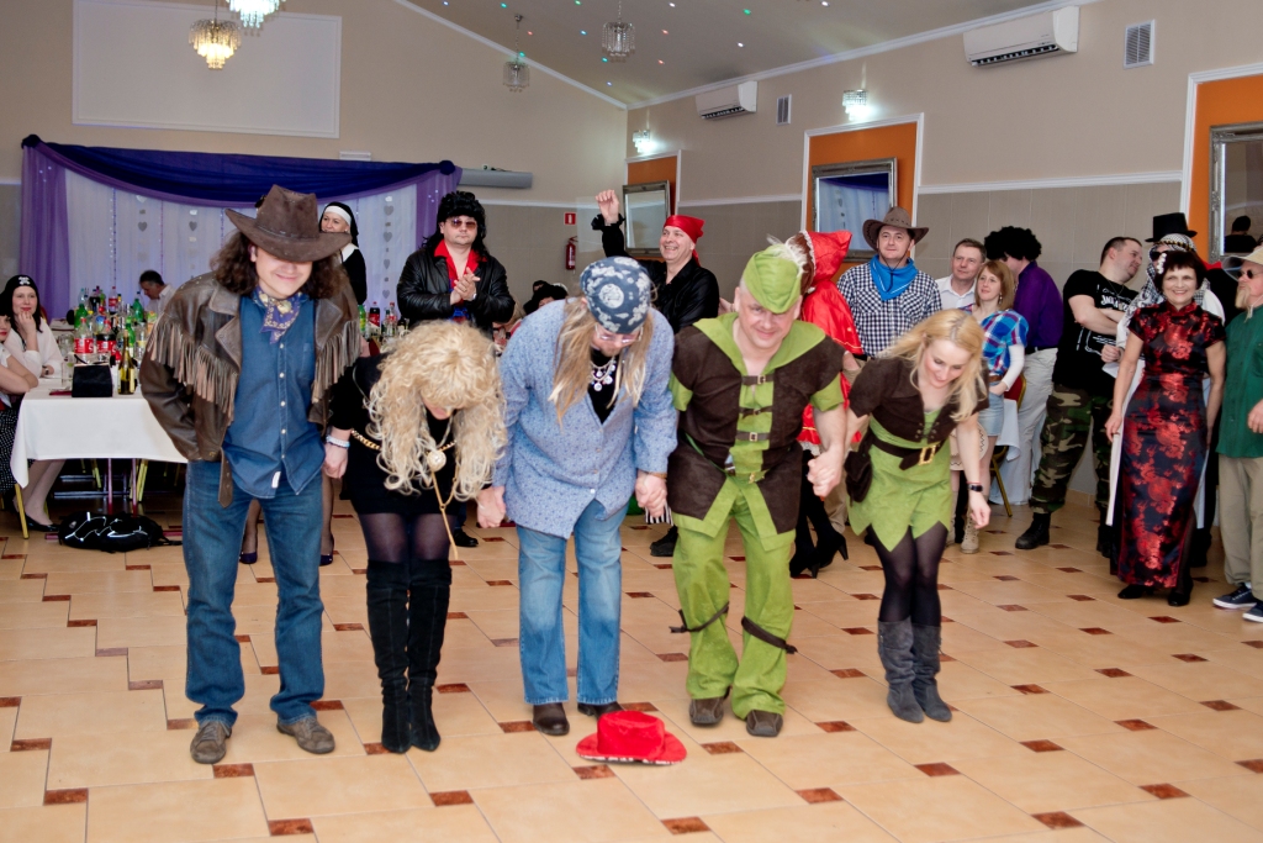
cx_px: 632
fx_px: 1228
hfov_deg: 54.4
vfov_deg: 37.9
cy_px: 422
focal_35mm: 35
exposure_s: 1/320
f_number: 2.8
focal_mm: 35
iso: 320
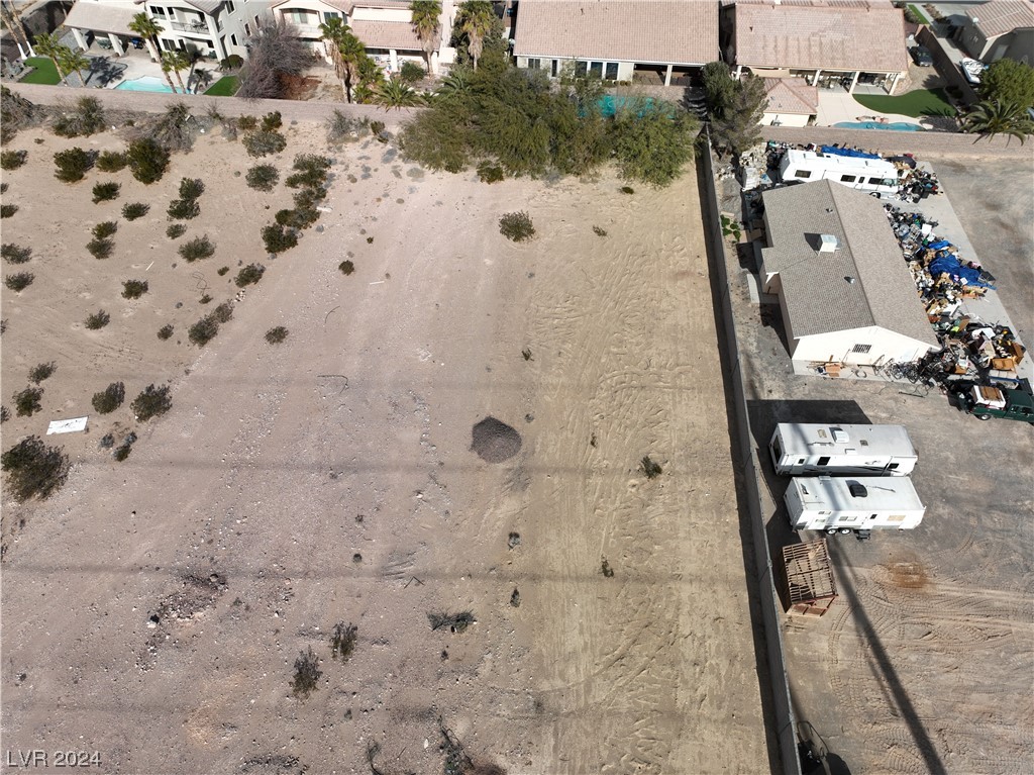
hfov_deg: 71.6
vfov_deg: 56.8
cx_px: 517
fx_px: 717
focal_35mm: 24
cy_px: 388
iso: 100
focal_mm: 12.29
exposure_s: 1/3200
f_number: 2.8
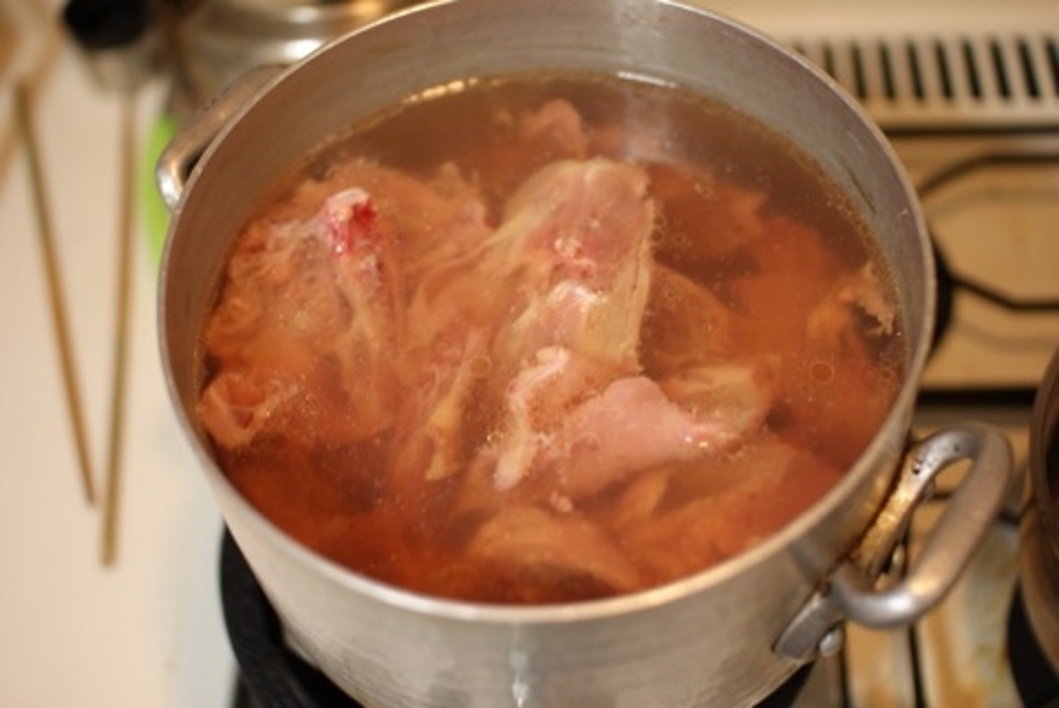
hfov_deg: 43.6
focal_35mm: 45
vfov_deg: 29.9
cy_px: 354
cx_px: 530
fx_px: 1325
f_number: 1.7
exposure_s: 1/50
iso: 400
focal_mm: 30
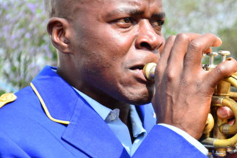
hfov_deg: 13.7
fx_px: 986
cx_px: 173
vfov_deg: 9.1
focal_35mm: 150
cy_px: 74
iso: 100
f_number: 5.6
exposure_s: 1/250
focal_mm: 55
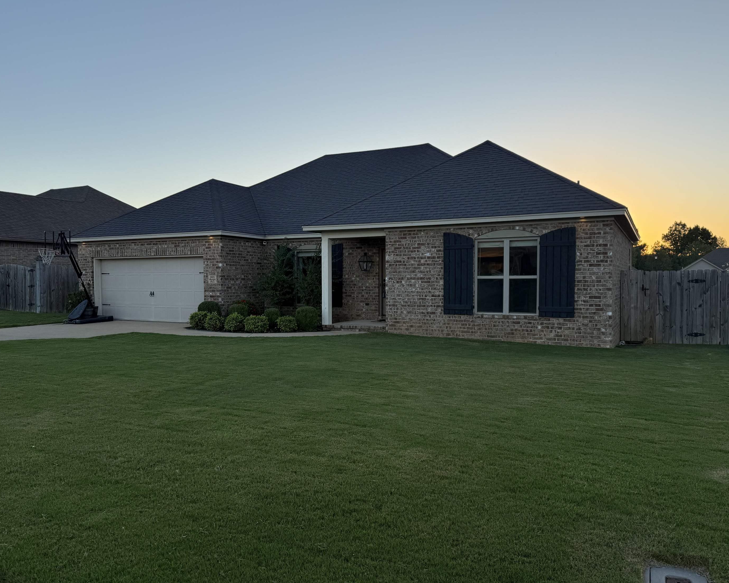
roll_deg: -0.2
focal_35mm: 26
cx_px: 380
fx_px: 561
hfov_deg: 66.0
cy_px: 290
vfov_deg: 54.9
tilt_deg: -2.0
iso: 80
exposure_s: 1/1211
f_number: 1.78
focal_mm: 6.76
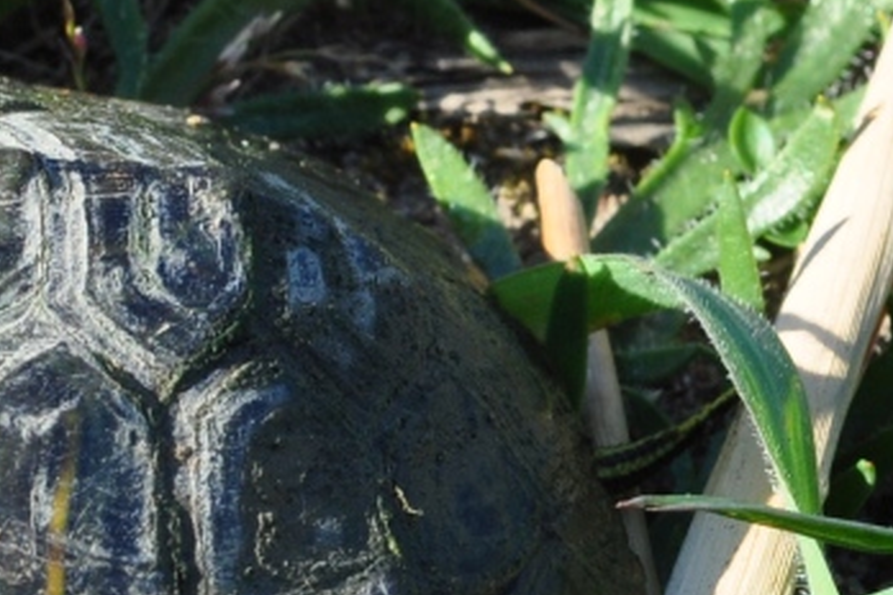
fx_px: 3745
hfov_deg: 13.4
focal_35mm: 151
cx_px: 8
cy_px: 414
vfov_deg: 9.1
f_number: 9
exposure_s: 1/125
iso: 250
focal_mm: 50
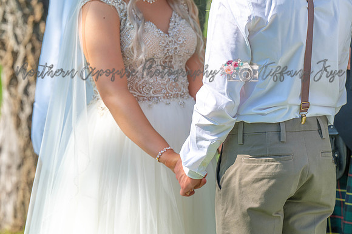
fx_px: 1954
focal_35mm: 200
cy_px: 117
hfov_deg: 10.3
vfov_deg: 6.9
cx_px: 176
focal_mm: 200
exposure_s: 1/500
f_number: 5.6
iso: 100
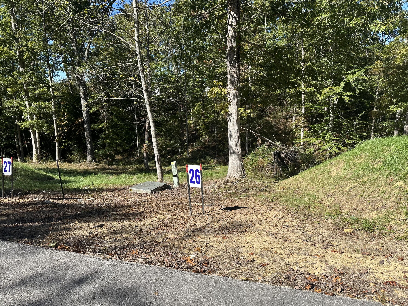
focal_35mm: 24
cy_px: 153
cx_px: 204
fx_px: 283
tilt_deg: -11.0
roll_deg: +2.0
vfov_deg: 56.8
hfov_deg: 71.6
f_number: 1.78
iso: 80
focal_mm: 6.86
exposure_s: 1/2353
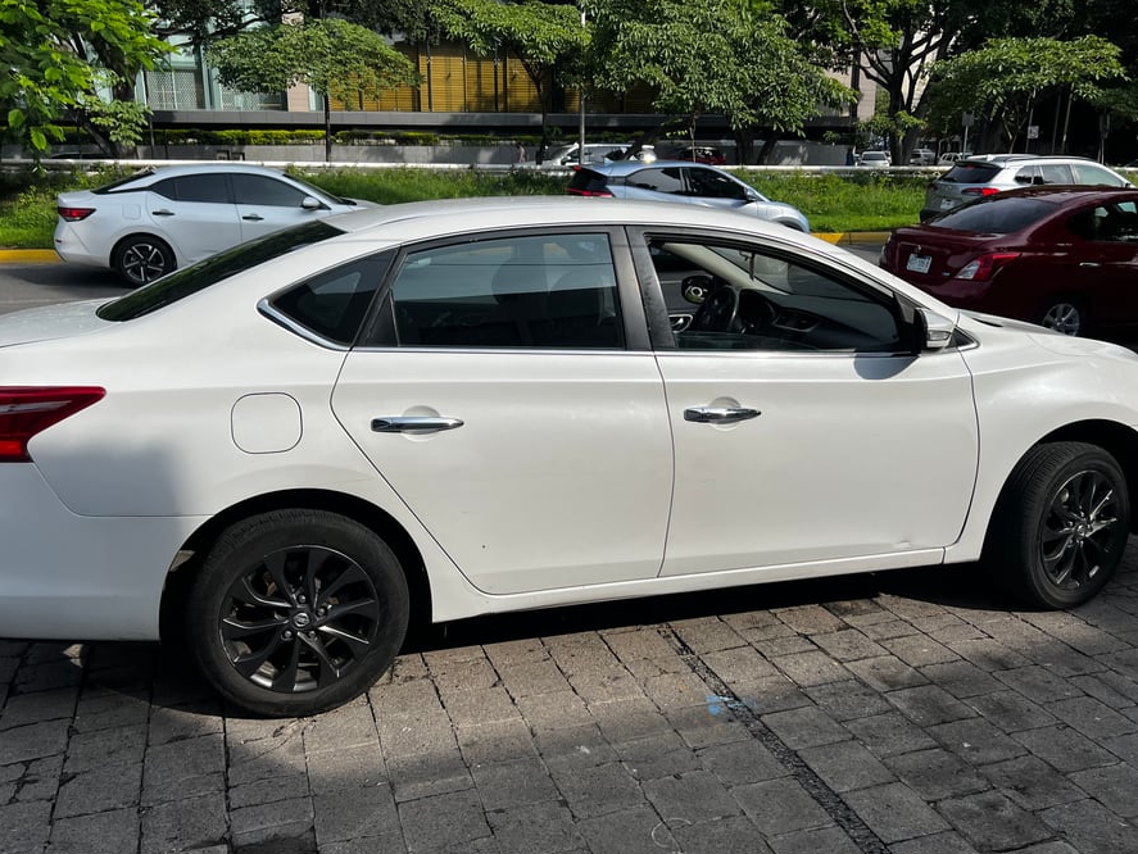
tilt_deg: -14.6
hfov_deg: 59.9
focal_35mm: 30
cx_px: 552
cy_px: 399
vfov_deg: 46.8
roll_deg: +0.1
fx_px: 987
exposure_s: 1/5076
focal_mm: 5.7
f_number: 1.5
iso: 50
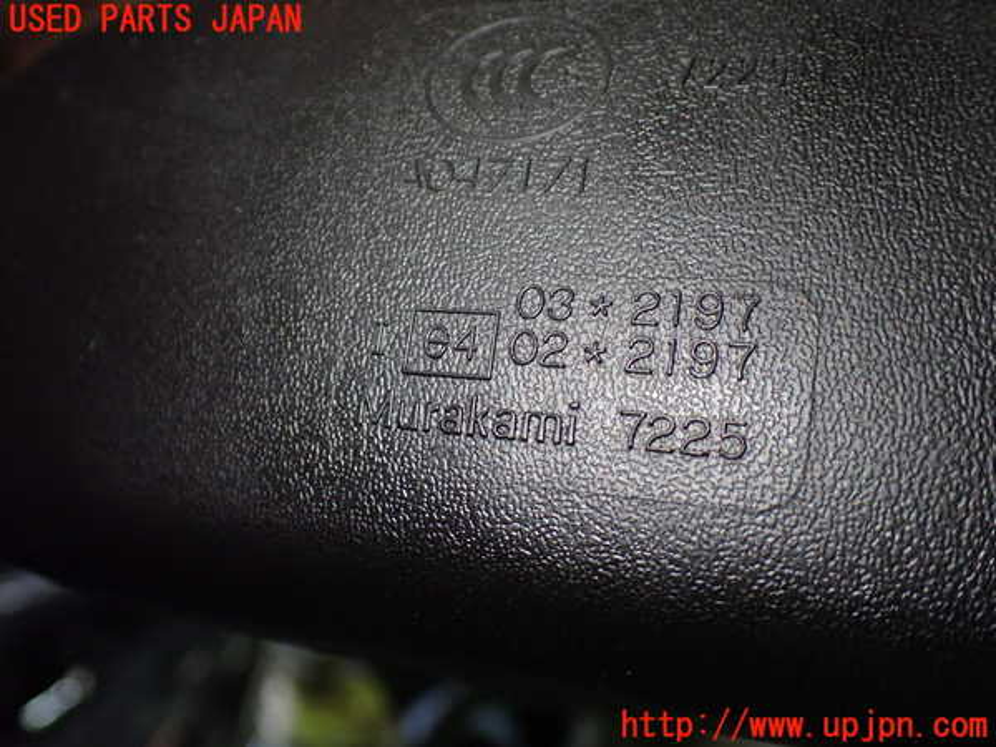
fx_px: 1036
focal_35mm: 36
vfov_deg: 39.7
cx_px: 498
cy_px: 374
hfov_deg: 51.4
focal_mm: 6.37
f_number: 2.5
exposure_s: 1/160
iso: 800
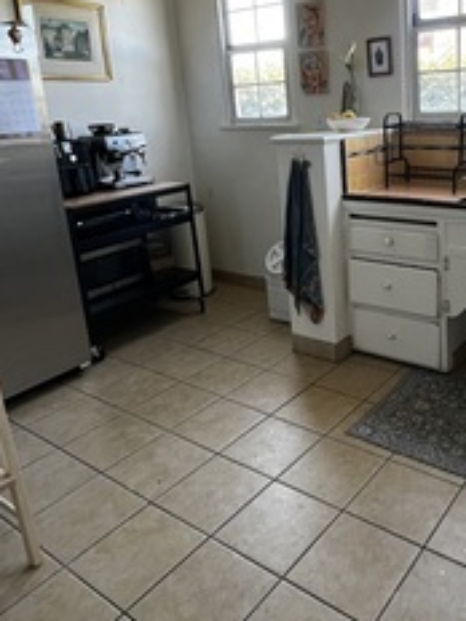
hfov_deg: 47.2
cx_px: 368
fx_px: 503
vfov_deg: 62.4
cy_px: 225
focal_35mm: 28
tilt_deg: -12.8
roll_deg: +3.6
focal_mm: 1.57
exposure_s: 1/120
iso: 200
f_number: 1.8
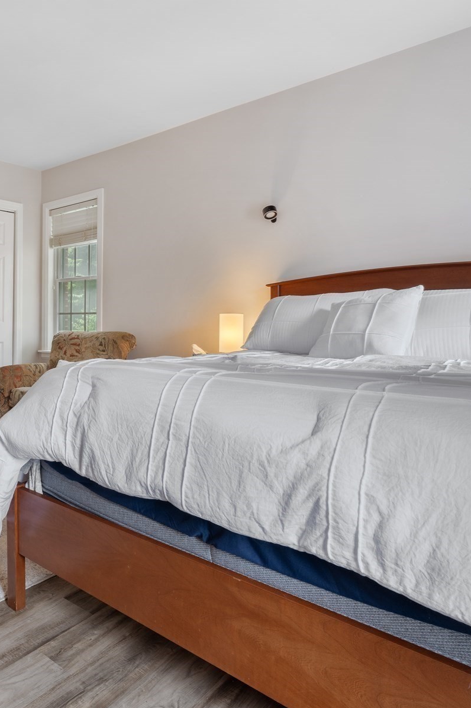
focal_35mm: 25
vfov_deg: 71.3
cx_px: 33
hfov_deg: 45.5
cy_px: 318
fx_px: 491
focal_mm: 14.6
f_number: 11
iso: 400
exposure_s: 1.3
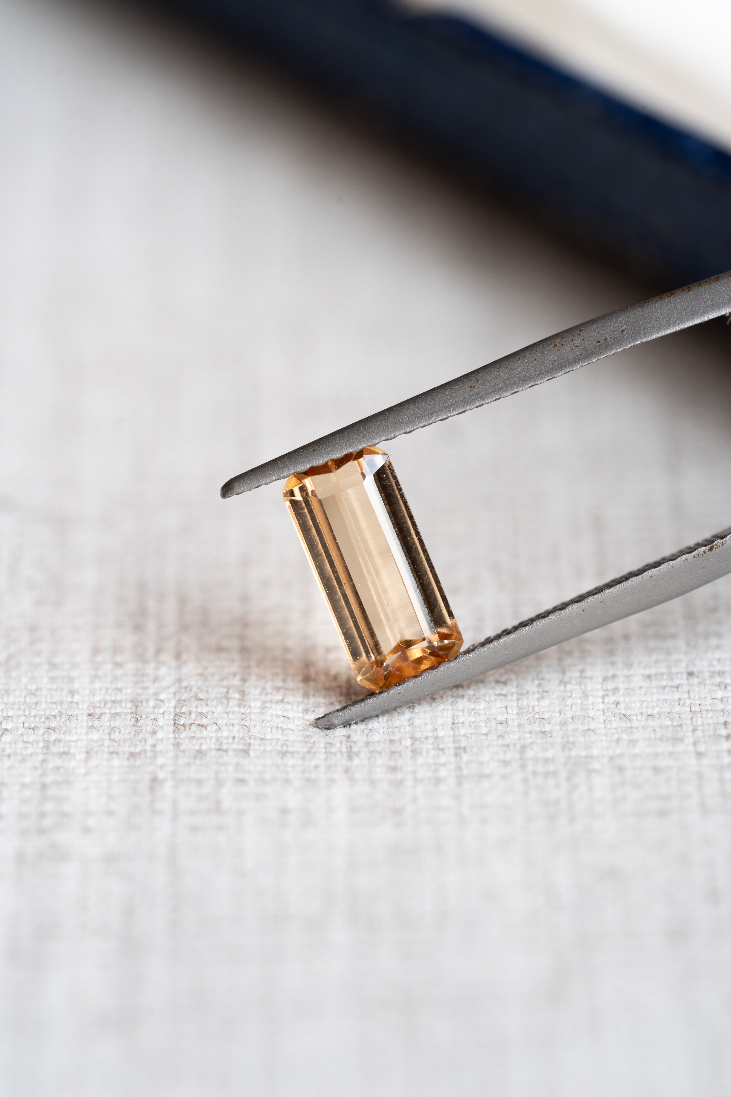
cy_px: 548
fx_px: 2741
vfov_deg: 22.6
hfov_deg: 15.2
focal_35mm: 90
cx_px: 366
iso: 100
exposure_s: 1/10
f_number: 7.1
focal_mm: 90
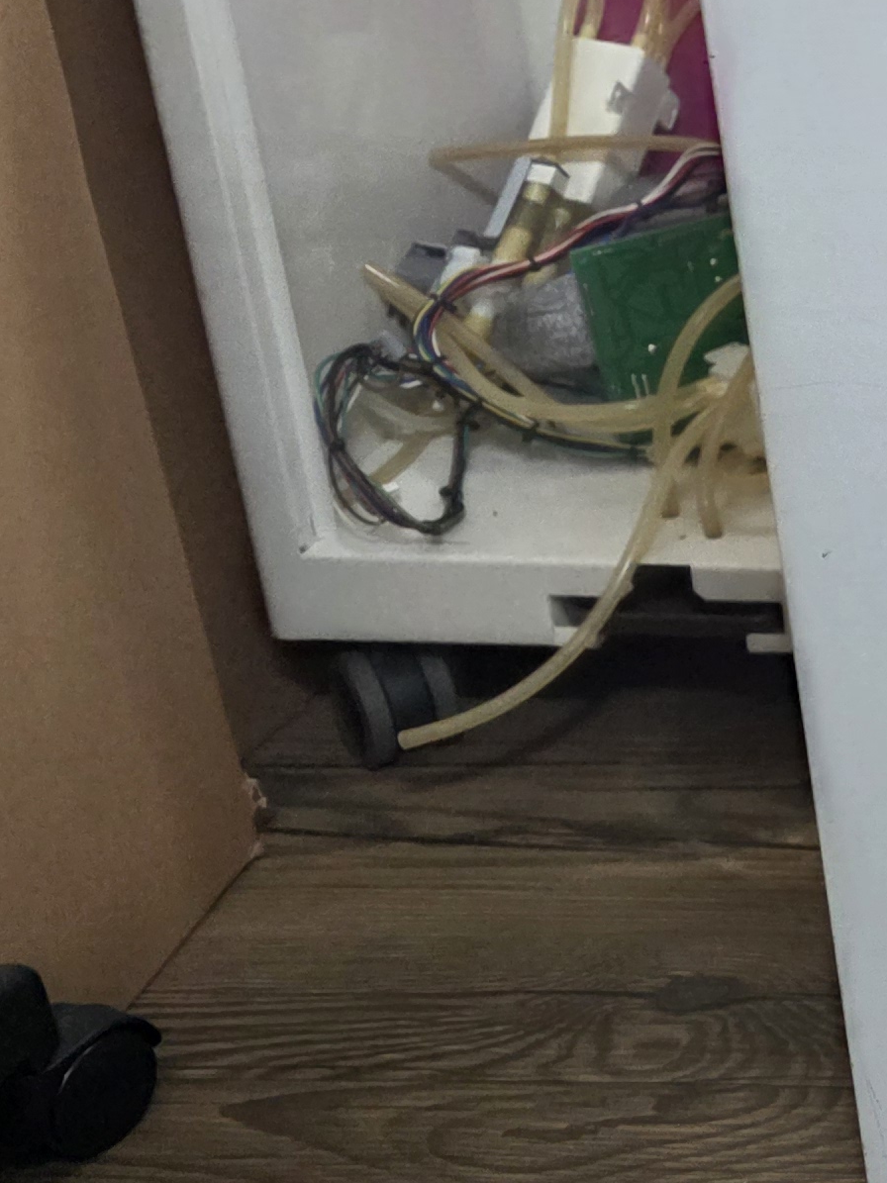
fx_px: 2631
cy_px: 252
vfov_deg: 25.0
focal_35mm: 77
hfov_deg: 15.1
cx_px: 1821
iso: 500
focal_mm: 6.3
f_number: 1.7
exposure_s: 1/120
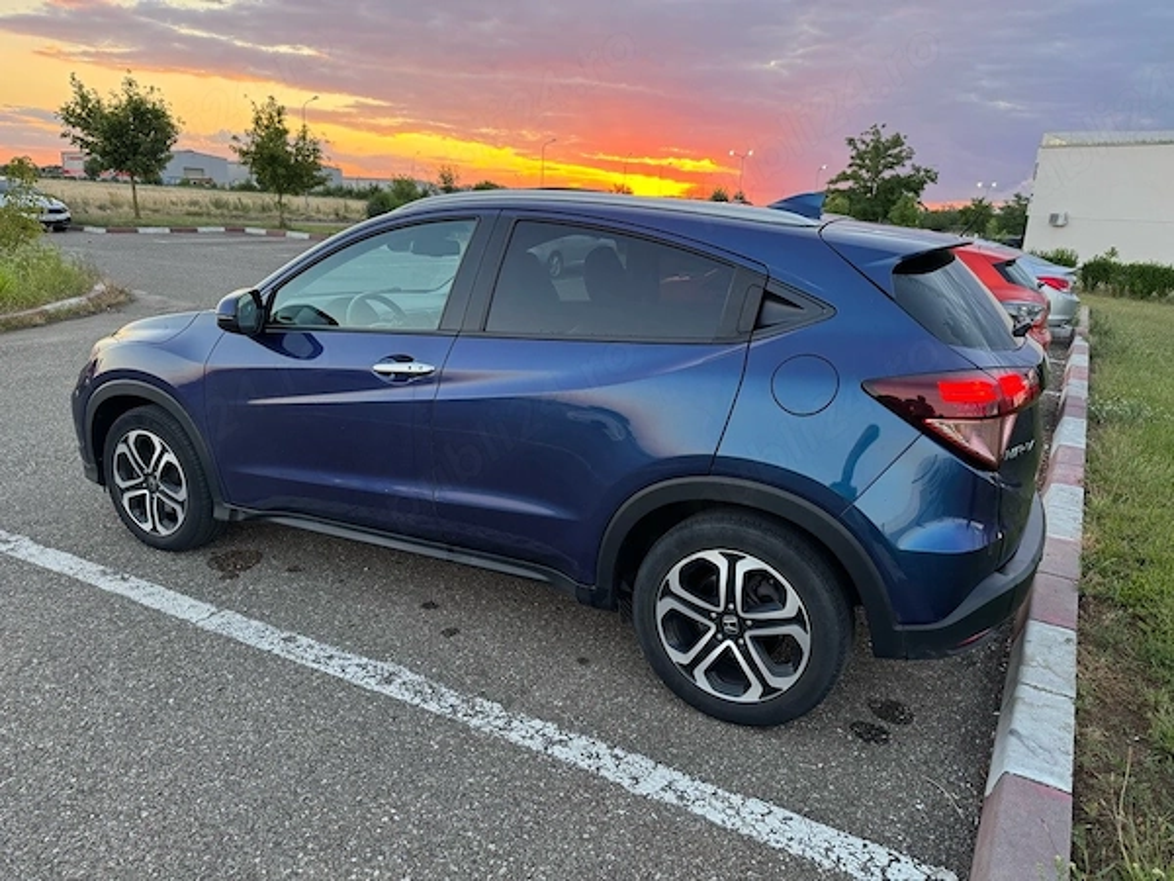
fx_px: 814
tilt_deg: -15.2
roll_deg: -3.0
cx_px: 587
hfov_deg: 71.6
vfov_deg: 56.8
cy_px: 440
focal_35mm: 24
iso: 160
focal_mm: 6.76
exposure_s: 1/121
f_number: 1.78
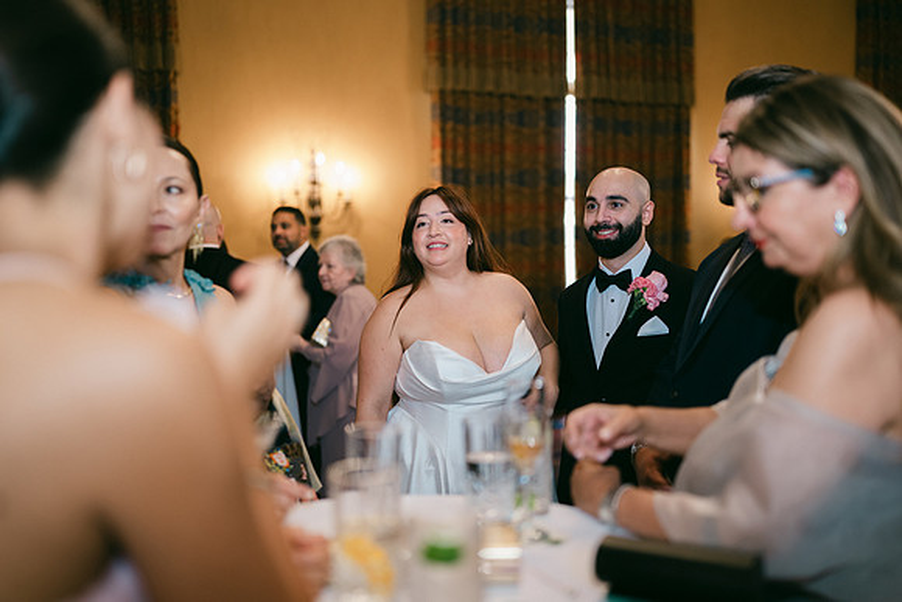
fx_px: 877
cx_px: 451
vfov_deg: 37.9
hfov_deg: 54.4
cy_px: 301
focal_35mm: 35
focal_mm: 35
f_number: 1.2
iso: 640
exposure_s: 1/125
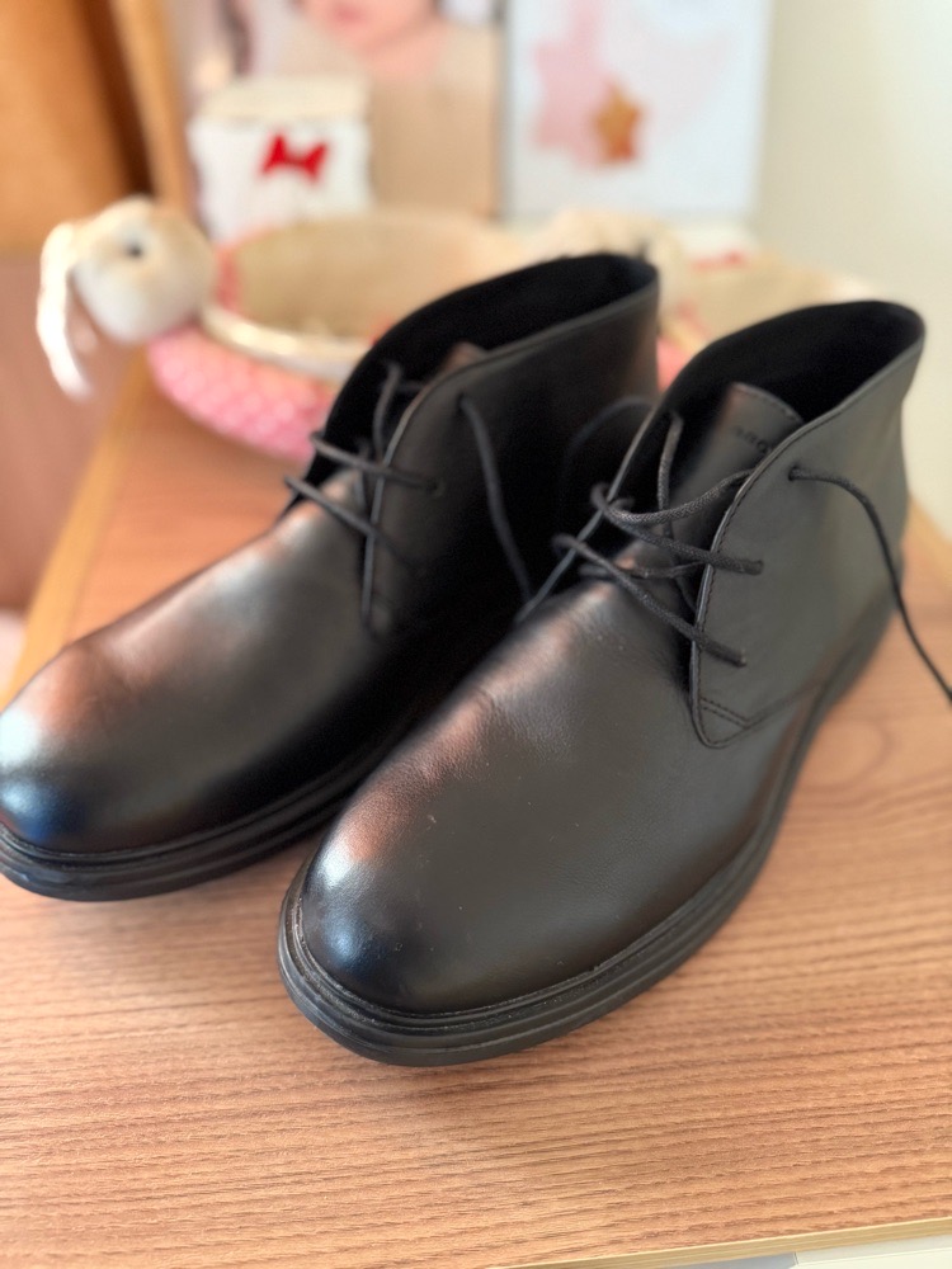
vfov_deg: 71.6
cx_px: 476
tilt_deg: -42.4
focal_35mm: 24
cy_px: 634
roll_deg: -1.5
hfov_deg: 56.8
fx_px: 880
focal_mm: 6.76
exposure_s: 1/60
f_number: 1.78
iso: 640
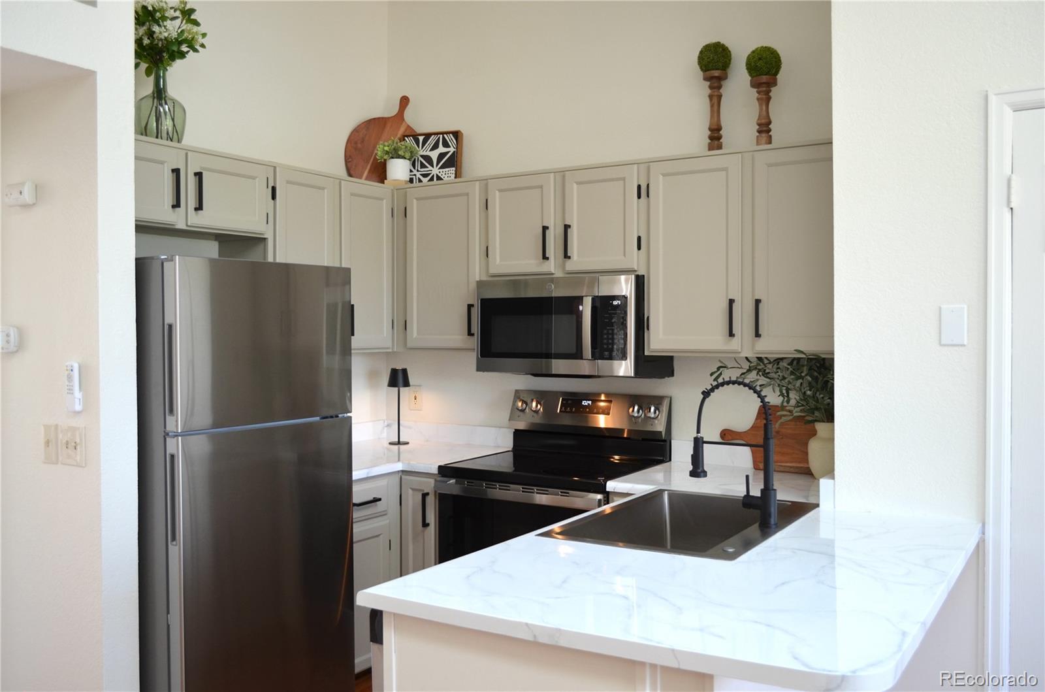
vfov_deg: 43.4
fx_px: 869
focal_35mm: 30
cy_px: 346
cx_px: 522
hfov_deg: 62.0
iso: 400
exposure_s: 1/80
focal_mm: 20
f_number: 4.5
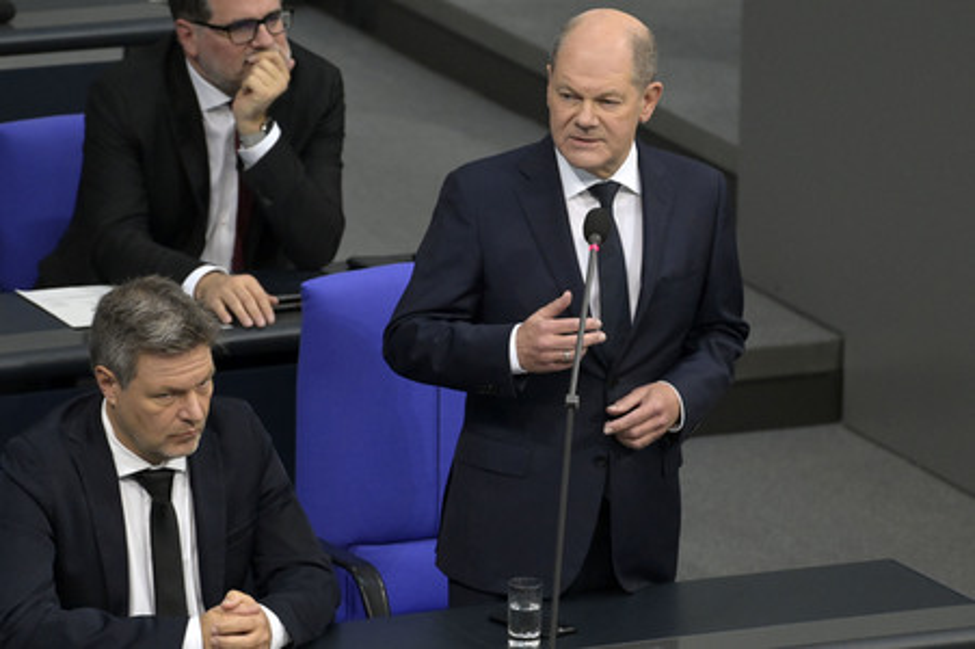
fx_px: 8389
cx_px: 488
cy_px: 324
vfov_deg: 4.4
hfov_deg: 6.7
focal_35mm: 310
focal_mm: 310
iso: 10000
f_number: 5.6
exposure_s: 1/320
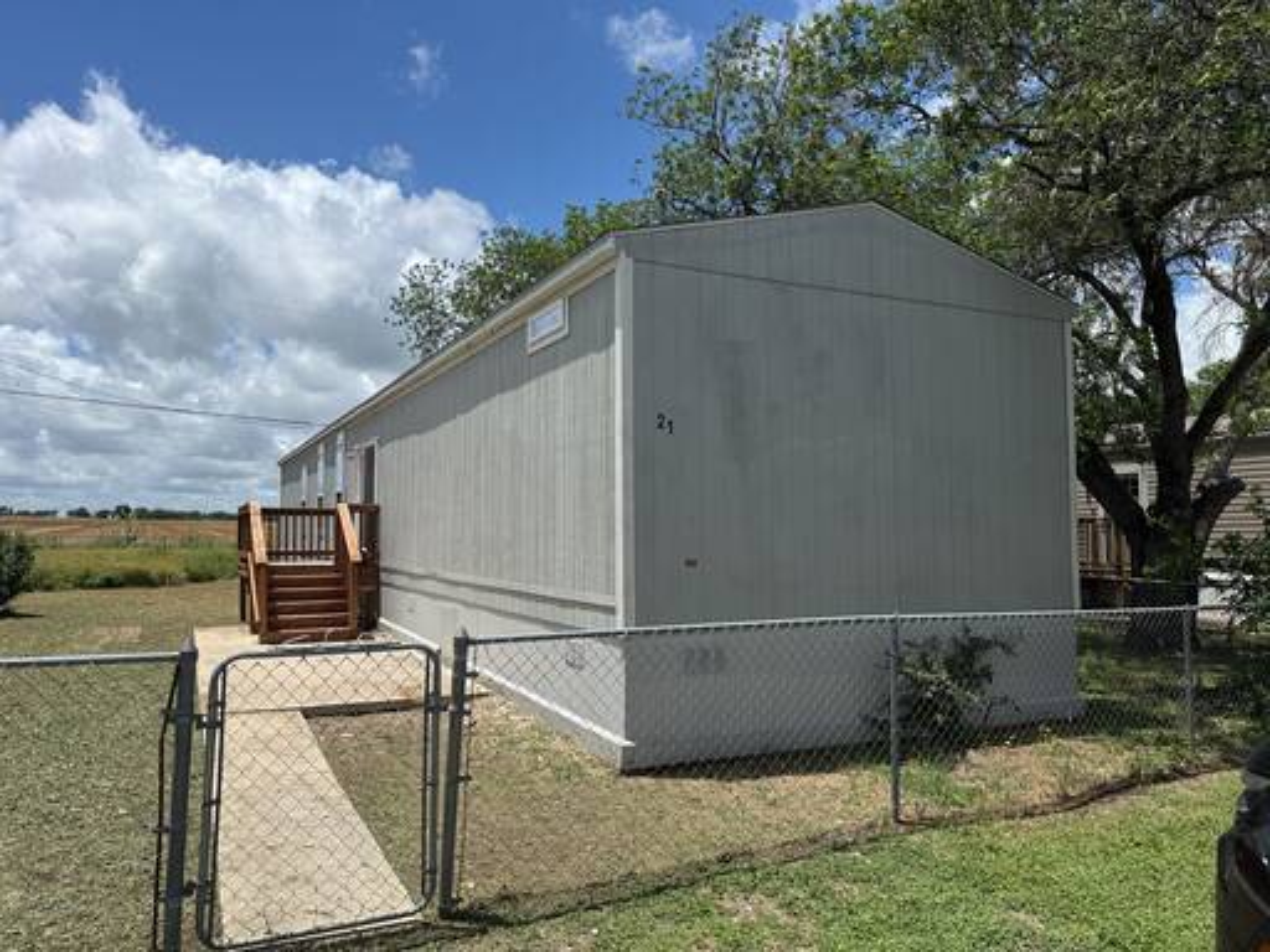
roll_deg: -0.4
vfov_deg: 56.8
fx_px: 881
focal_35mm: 24
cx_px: 635
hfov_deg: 71.6
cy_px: 476
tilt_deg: +4.8
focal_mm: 6.76
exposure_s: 1/6711
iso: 80
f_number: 1.78
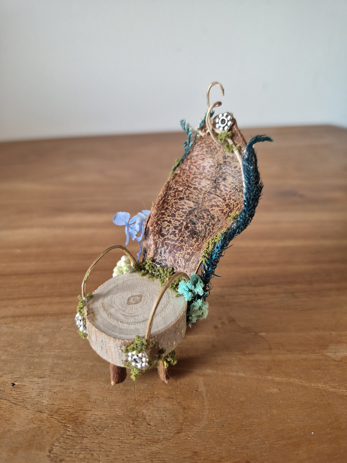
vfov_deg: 73.9
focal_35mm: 23
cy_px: 232
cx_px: 174
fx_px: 307
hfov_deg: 58.9
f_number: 1.8
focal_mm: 5.4
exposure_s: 1/100
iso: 250
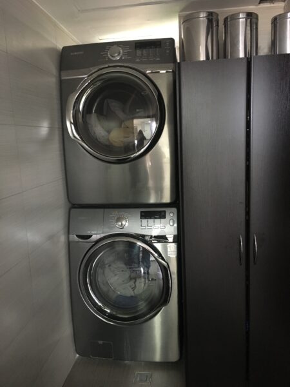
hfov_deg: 48.2
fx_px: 324
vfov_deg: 61.7
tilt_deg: -8.7
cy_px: 194
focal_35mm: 29
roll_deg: +2.1
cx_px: 145
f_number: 2.2
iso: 400
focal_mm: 4.15
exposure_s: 1/15
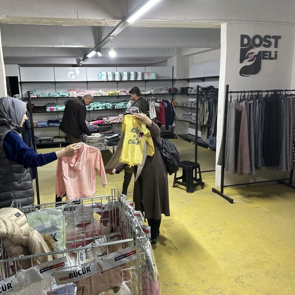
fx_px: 280
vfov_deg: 55.6
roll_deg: +1.6
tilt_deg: -12.9
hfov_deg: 55.5
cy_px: 147
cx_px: 132
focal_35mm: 29
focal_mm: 6.86
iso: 250
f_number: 1.78
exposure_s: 1/50
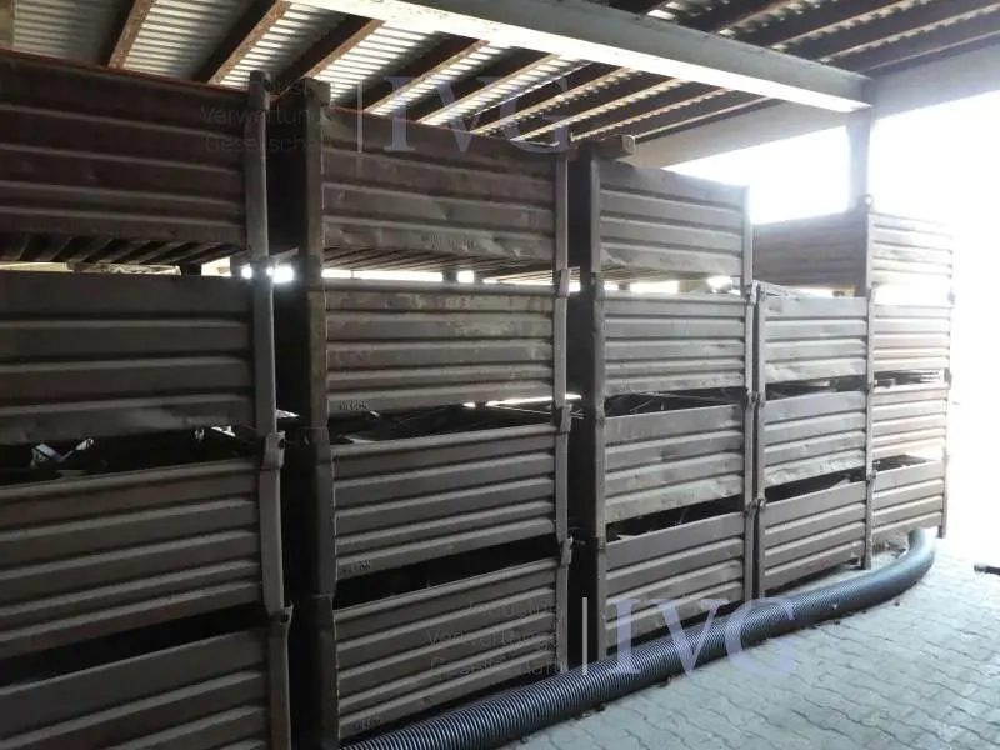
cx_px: 500
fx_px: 693
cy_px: 375
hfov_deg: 71.6
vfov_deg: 56.8
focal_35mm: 24
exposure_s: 1/60
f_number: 3.3
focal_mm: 4.3
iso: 1000
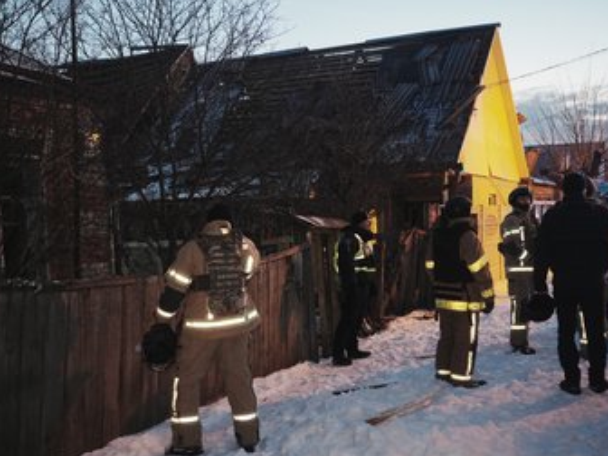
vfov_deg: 36.0
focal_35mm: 40
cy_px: 239
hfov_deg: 46.8
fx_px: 703
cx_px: 324
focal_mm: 35
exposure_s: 1/50
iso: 3200
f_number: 3.2
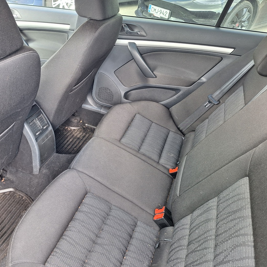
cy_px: 131
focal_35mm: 28
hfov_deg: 55.8
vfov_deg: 57.3
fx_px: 244
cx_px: 84
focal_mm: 5.54
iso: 80
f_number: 1.8
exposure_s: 1/50
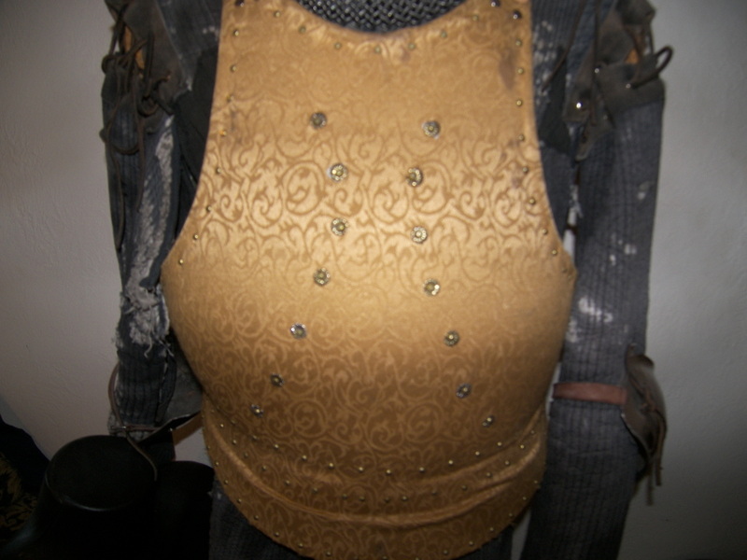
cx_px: 374
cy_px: 280
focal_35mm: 24
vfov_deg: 56.8
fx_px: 518
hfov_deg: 71.6
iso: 100
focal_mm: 5
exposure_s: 1/30
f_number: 2.8
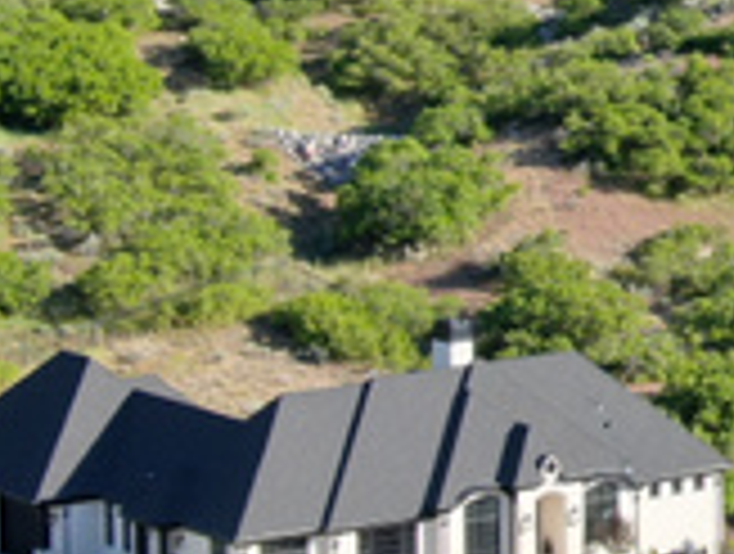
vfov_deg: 7.9
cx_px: 1135
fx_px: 3995
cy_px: 36
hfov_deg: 10.1
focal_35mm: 188
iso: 100
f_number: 3.8
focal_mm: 8.6
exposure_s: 1/320
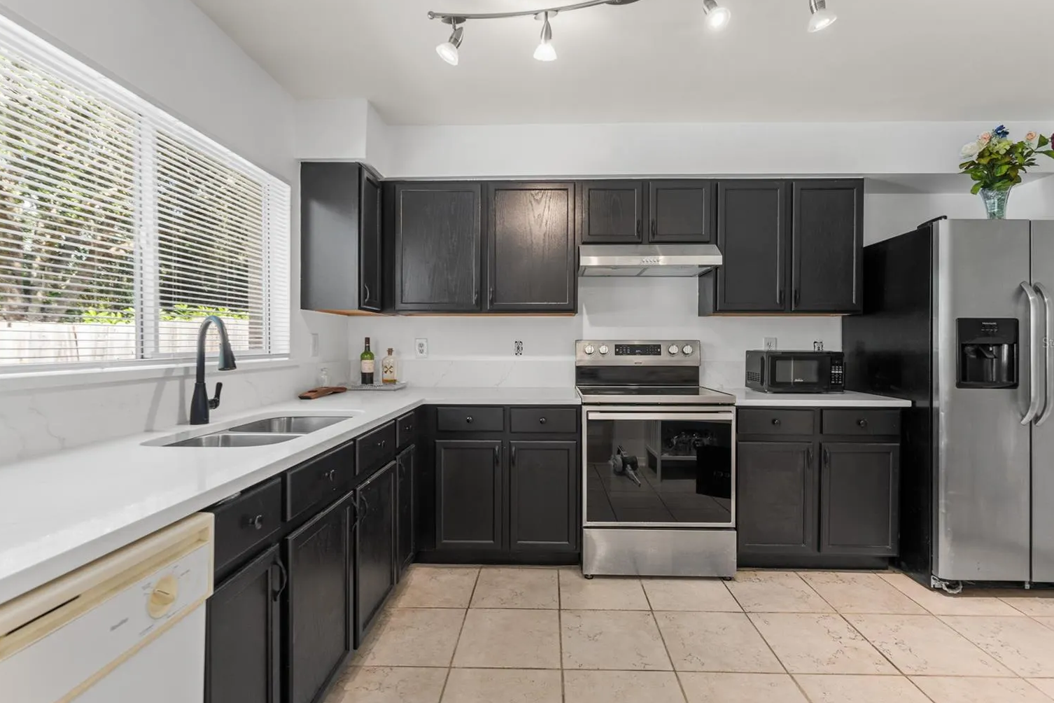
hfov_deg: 93.2
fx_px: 498
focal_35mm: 17
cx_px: 544
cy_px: 342
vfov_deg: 70.4
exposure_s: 1/5
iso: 400
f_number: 9
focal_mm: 16
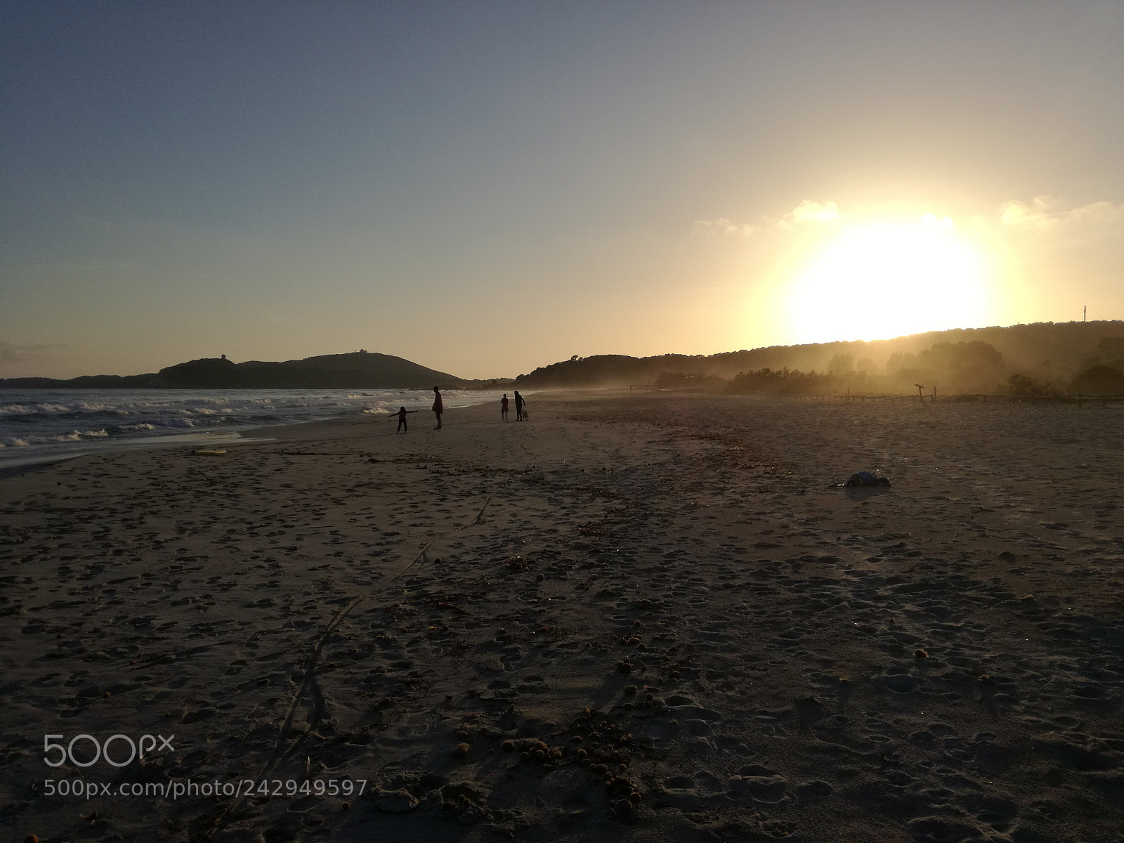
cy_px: 422
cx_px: 562
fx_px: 877
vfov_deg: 51.4
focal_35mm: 27
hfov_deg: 65.3
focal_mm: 3.79
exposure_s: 1/3584
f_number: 2
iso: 50
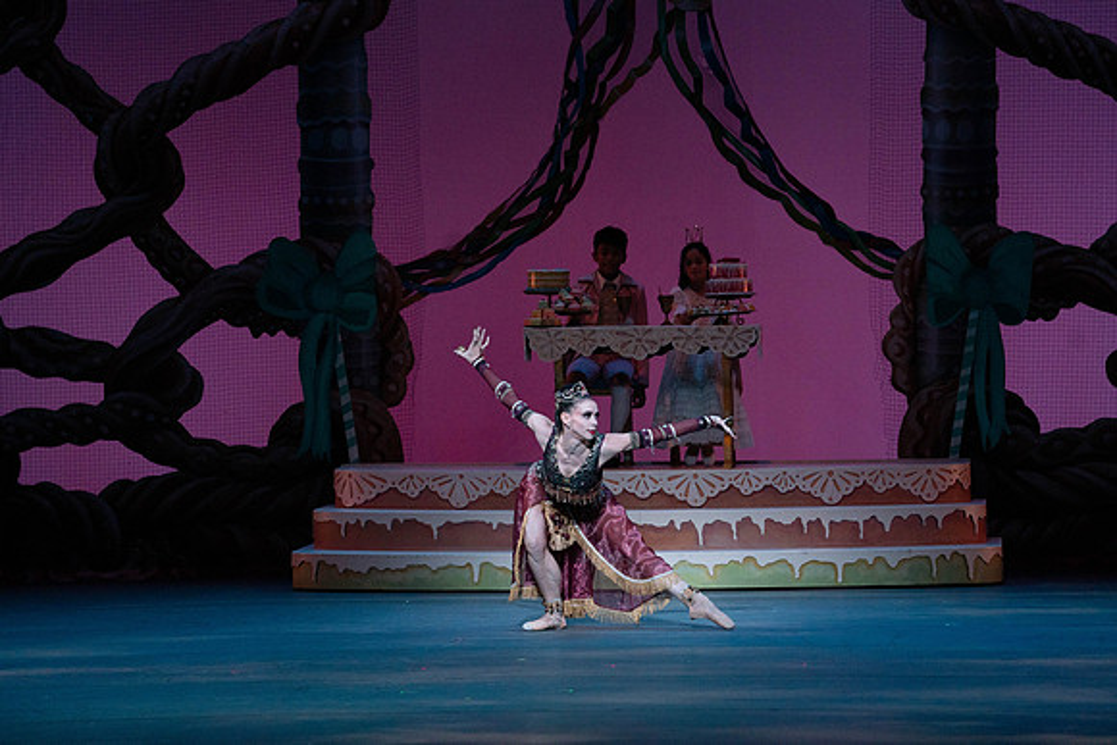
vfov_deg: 6.9
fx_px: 6207
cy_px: 372
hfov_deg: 10.3
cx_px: 558
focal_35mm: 200
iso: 3200
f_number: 5.6
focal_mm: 200
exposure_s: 1/320
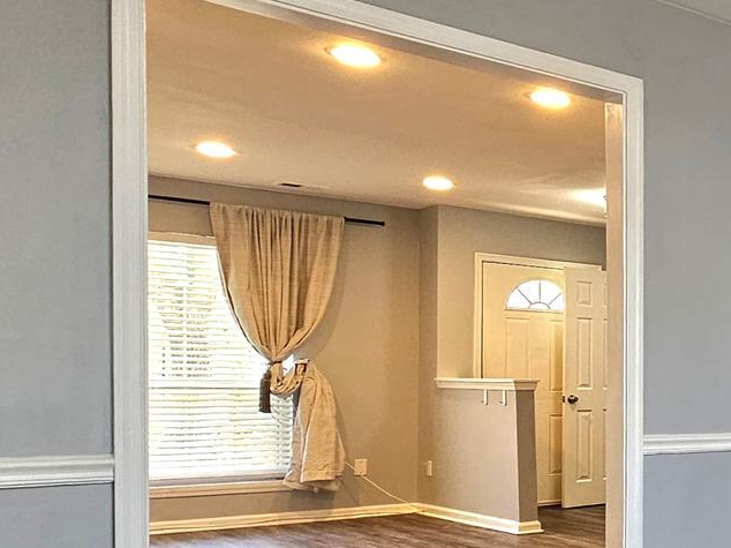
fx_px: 887
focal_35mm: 42
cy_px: 369
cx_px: 1055
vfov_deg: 34.0
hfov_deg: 29.9
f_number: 2.2
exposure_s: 1/60.2
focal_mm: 2.2
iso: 125
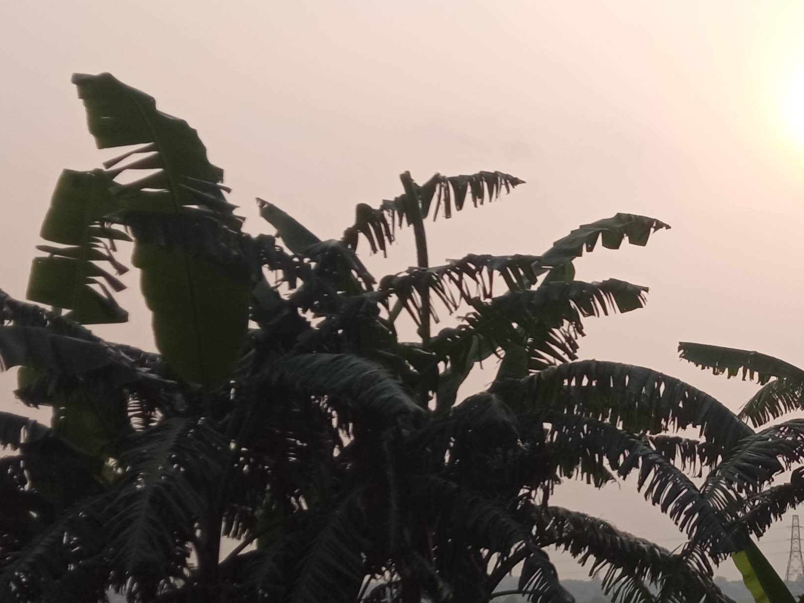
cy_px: 375
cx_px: 800
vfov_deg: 21.3
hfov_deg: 26.7
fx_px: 1603
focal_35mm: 69
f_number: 2.2
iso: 111
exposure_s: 1/1233
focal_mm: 3.79
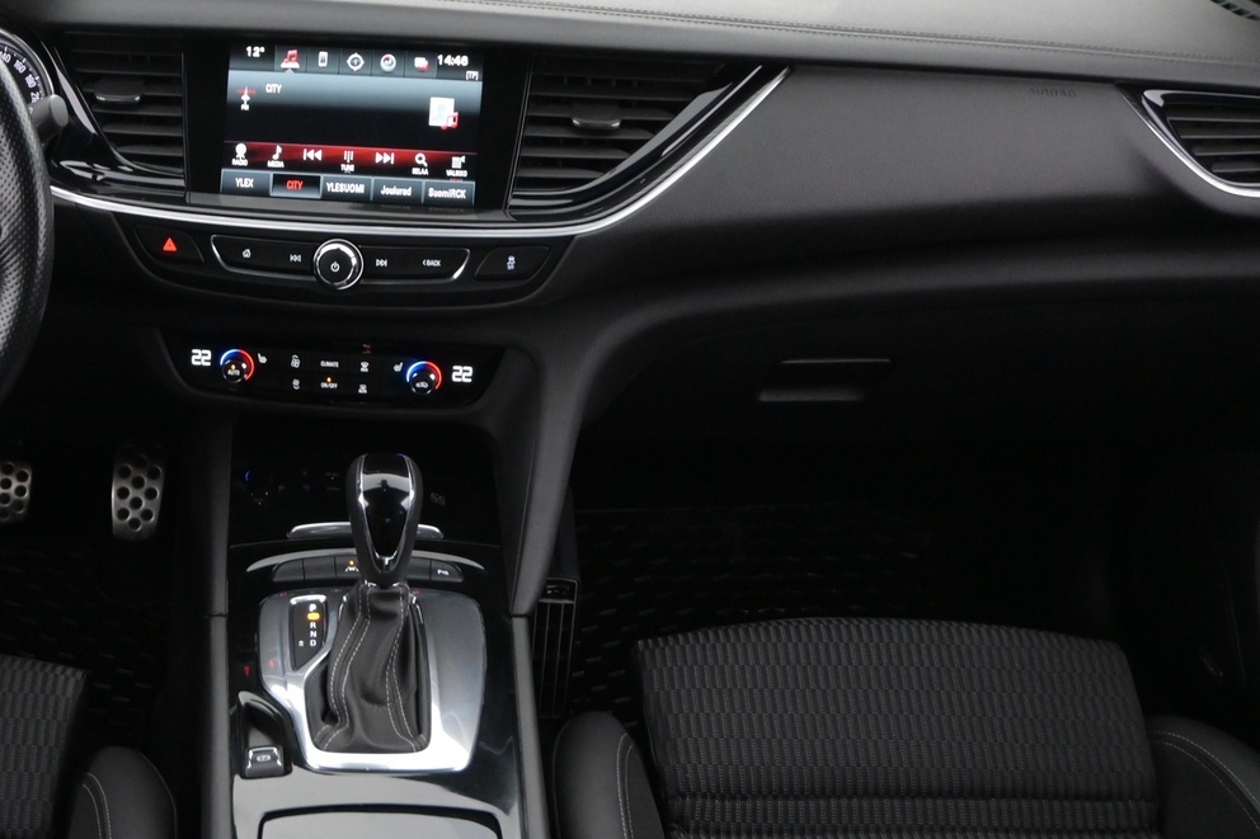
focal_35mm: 49
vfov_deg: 27.5
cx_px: 338
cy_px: 481
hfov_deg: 39.4
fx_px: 1715
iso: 2800
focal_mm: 20
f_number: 3.8
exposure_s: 1/30
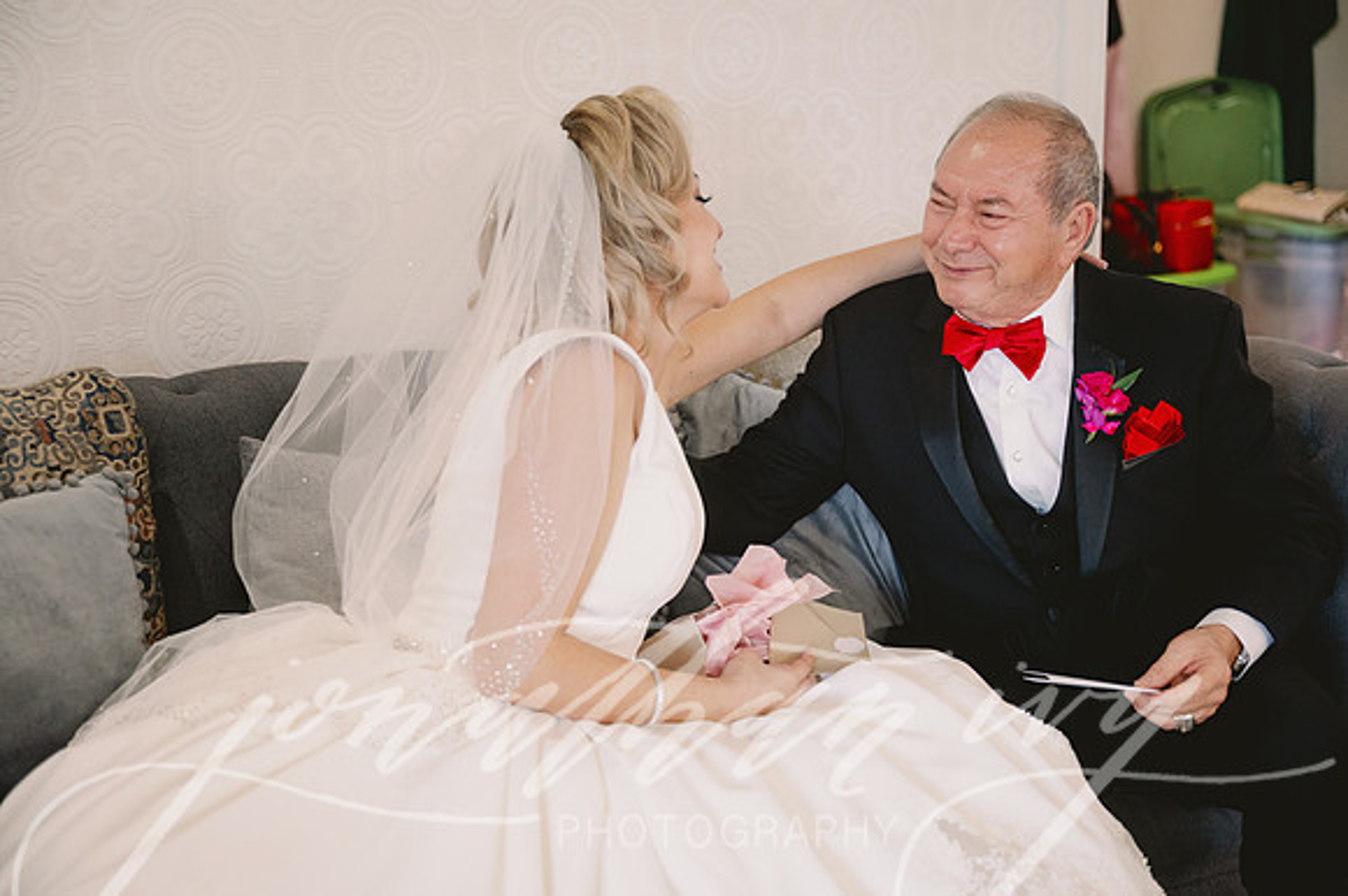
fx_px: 2133
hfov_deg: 35.1
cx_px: 674
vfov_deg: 23.8
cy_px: 448
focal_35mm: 57
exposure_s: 1/200
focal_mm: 57
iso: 1600
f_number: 2.8
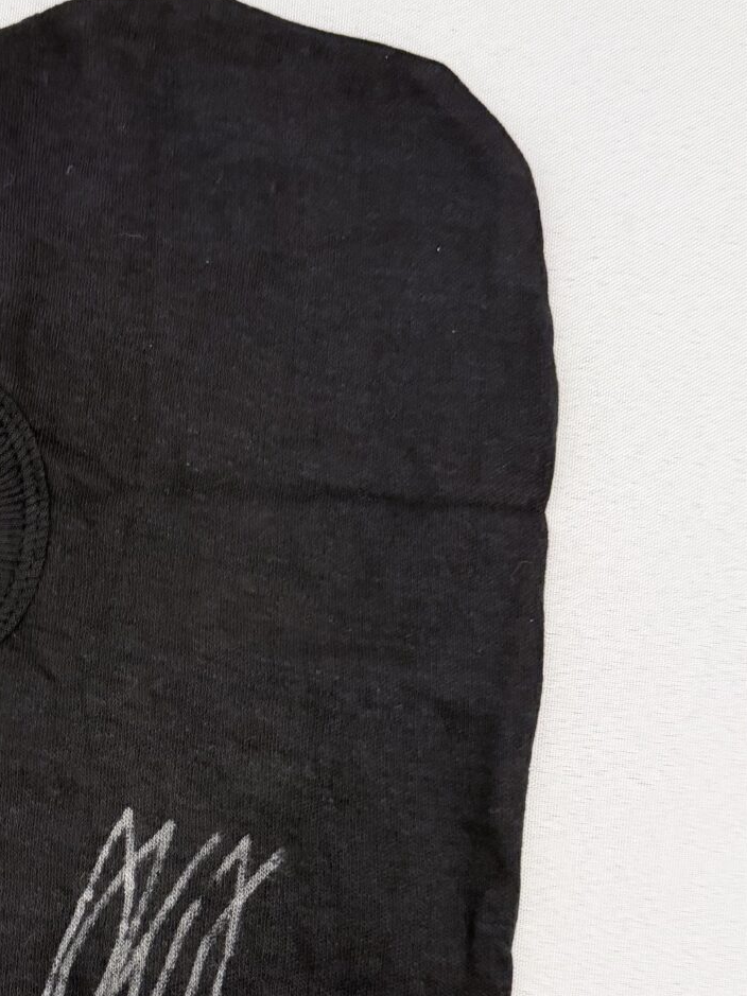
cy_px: 652
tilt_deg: -87.3
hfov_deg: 30.6
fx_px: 1324
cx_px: 133
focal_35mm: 46
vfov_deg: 40.8
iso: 640
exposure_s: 1/50
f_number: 1.78
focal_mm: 6.76
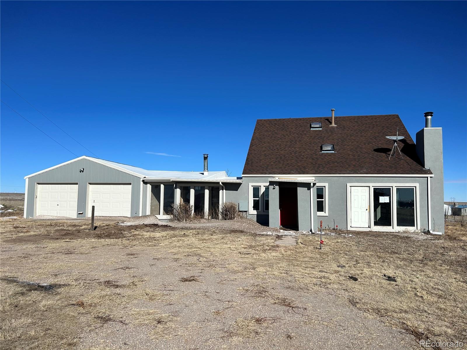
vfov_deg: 53.1
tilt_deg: +5.3
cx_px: 234
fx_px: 351
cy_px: 175
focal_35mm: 26
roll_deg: -0.1
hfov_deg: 67.3
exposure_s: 1/9434
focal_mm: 5.7
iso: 50
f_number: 1.5
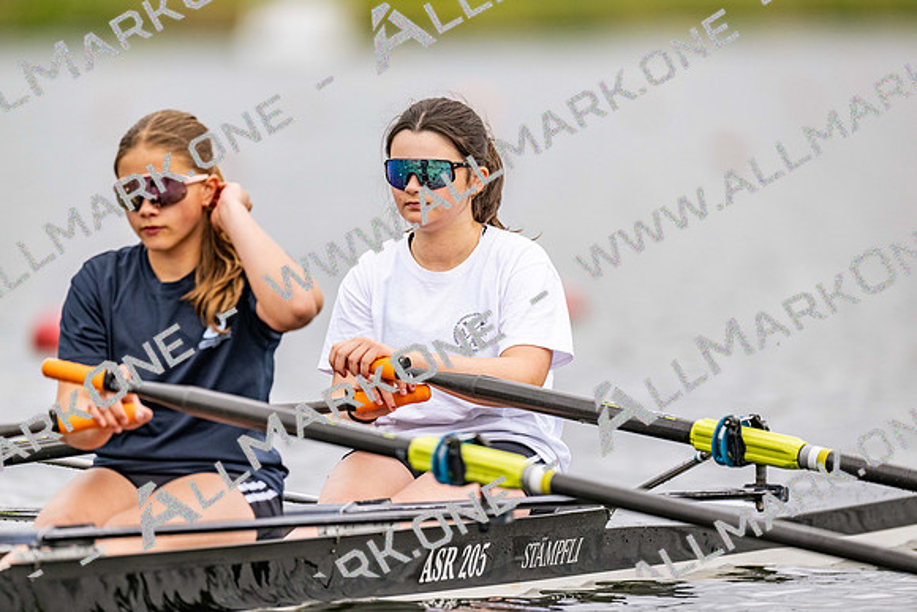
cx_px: 458
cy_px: 306
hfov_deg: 3.4
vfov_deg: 2.3
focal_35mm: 600
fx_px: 15286
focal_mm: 600
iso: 640
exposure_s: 1/2500
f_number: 4
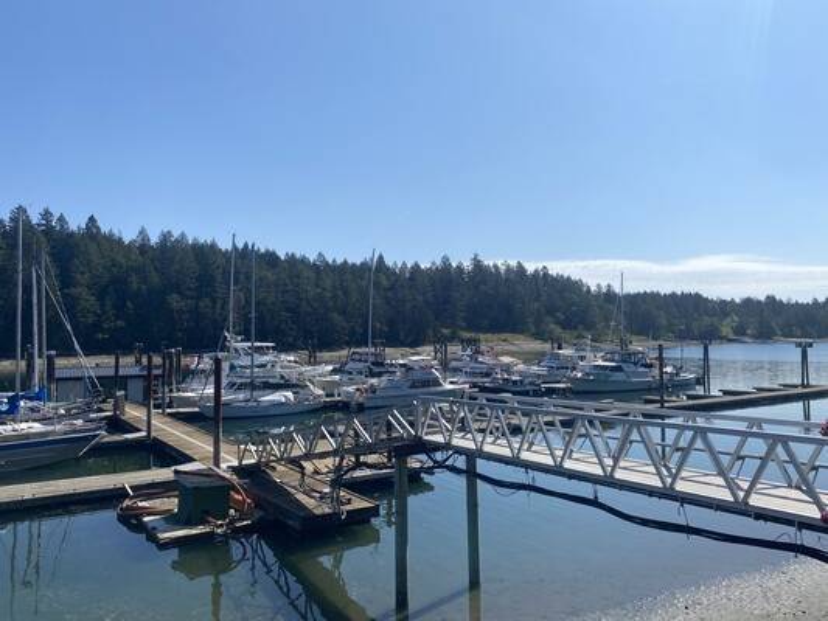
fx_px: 622
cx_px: 414
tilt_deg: +3.6
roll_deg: +0.7
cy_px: 310
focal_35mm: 26
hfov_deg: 67.3
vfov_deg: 53.1
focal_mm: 4.25
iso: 32
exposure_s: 1/4808
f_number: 1.8
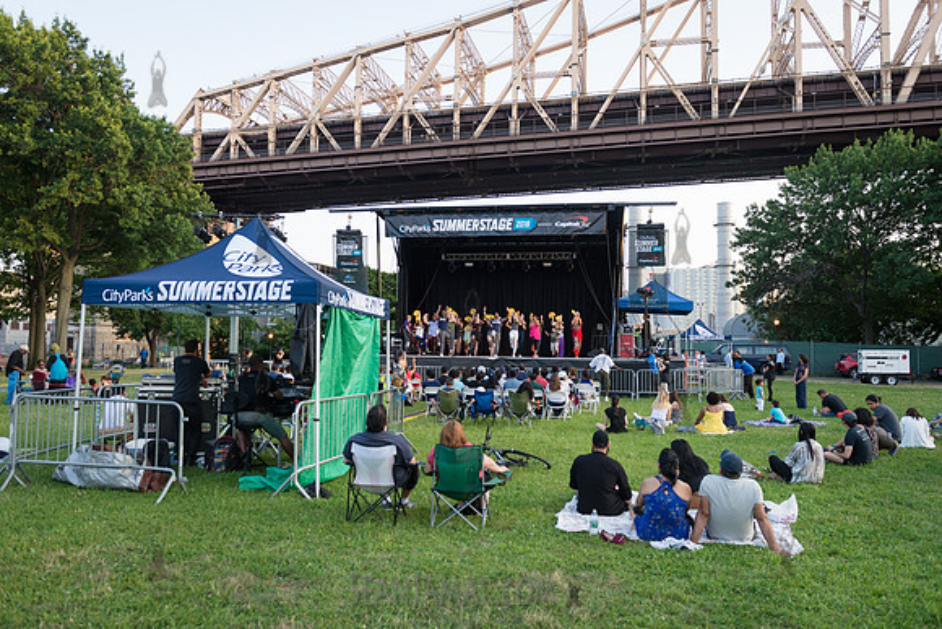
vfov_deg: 45.0
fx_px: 759
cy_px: 314
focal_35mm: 29
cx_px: 471
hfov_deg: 63.6
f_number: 4.5
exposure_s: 1/320
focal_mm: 29
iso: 400
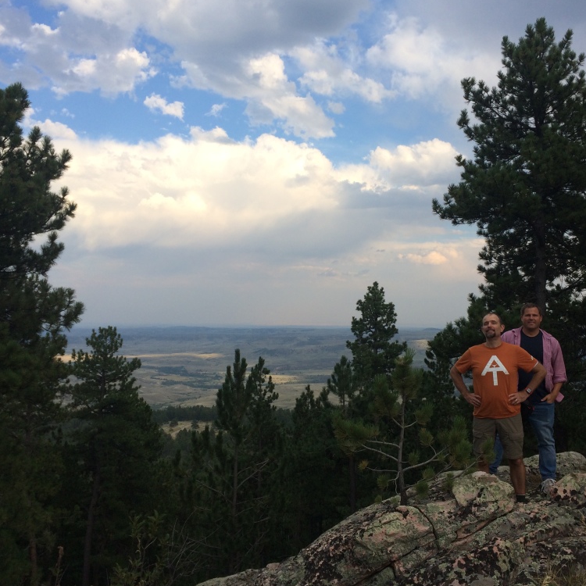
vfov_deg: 47.2
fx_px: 670
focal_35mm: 35
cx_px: 338
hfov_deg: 47.1
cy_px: 291
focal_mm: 4.15
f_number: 2.2
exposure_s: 1/1208
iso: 32
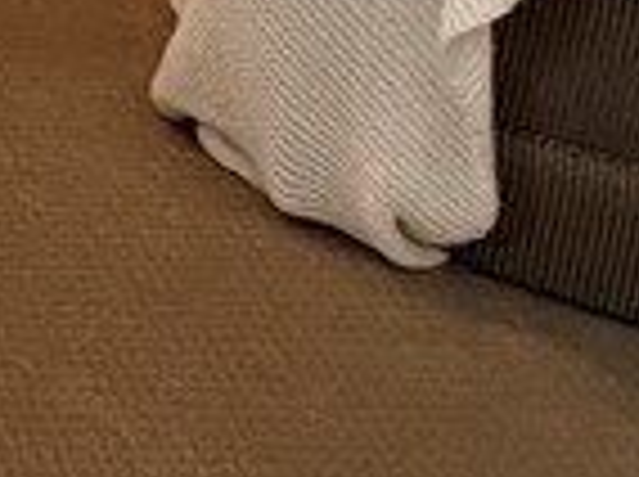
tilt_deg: -7.0
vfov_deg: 10.9
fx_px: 1861
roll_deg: -3.2
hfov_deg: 13.8
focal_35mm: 101
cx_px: -891
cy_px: -860
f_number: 2.2
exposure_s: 1/72
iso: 320
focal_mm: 2.22
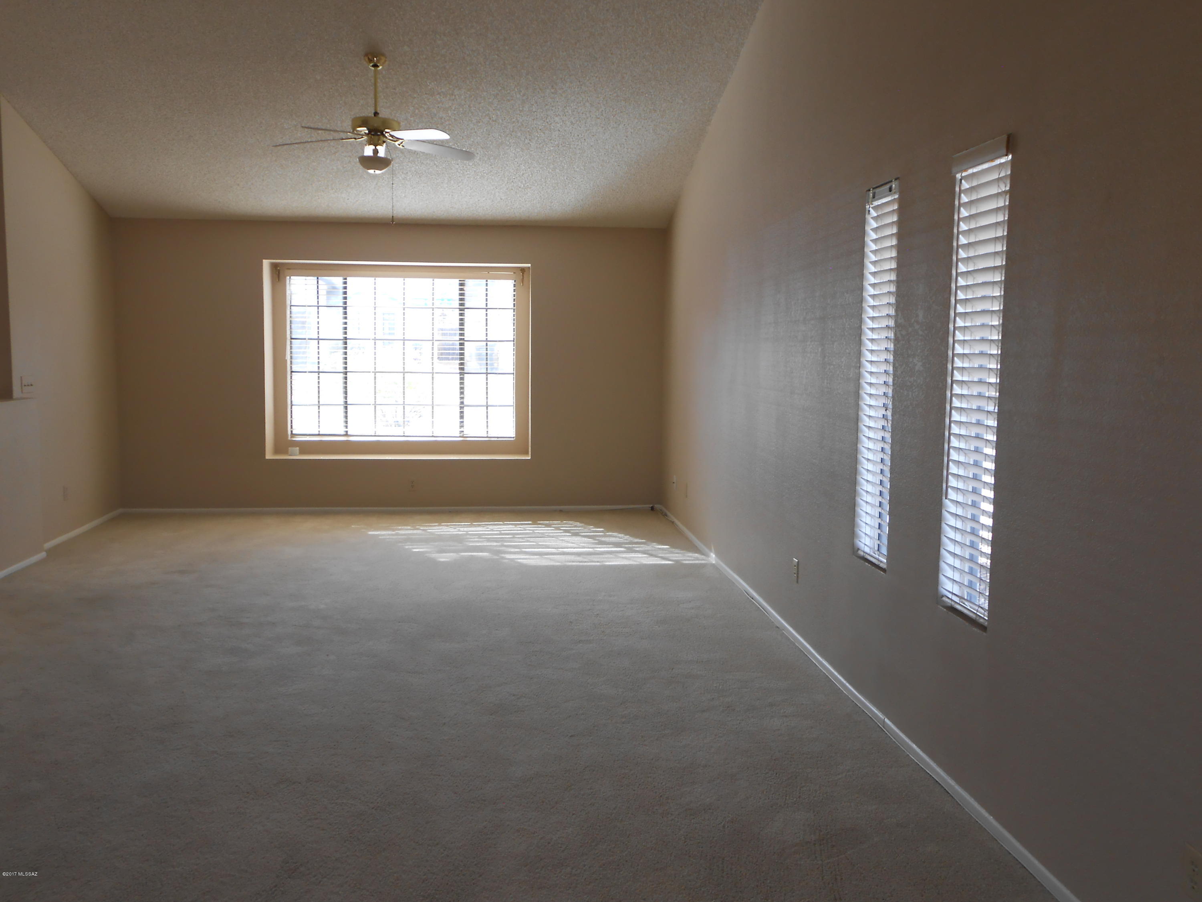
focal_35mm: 30
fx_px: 1042
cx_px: 601
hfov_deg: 60.0
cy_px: 451
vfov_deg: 46.8
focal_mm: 5.3
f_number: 3.8
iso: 80
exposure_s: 1/50
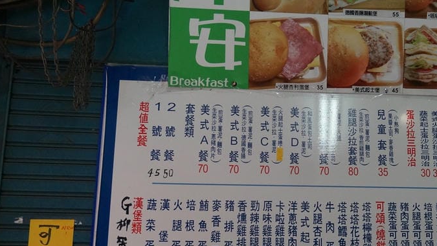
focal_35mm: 67
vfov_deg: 17.9
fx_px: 777
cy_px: 175
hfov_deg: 30.3
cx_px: 381
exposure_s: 1/160
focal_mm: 24
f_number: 4.5
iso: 800
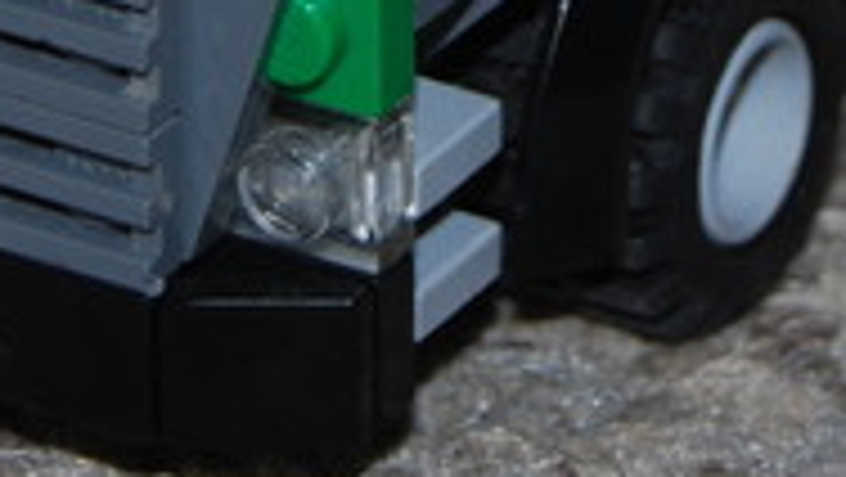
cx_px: 495
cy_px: -783
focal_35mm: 347
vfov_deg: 3.4
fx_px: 7789
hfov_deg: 6.2
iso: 200
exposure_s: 1/60
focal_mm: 46
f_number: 5.3
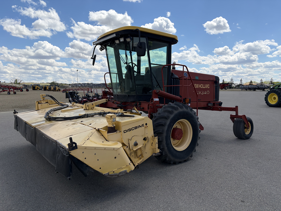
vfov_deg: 53.1
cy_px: 106
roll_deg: +0.1
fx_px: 211
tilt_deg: -4.0
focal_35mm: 26
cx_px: 140
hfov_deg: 67.3
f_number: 1.6
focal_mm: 5.96
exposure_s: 1/4065
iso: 50
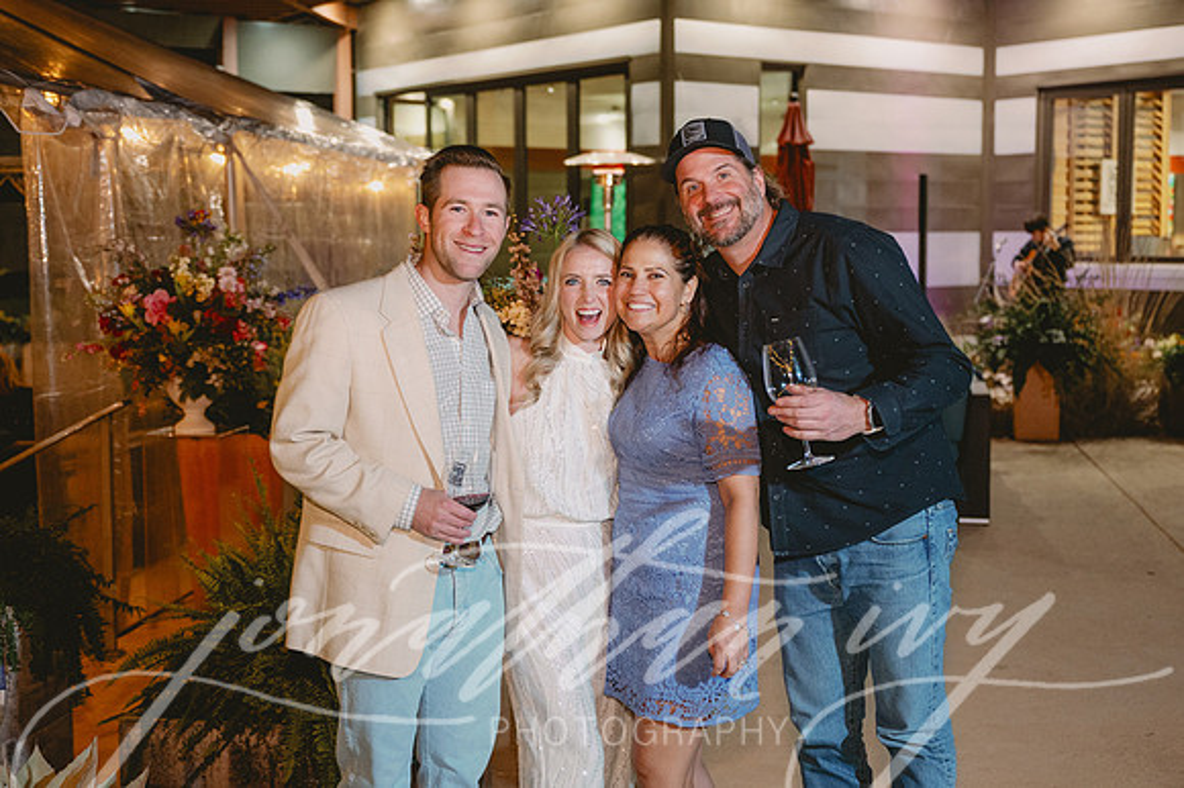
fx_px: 1761
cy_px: 366
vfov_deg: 25.2
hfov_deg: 37.2
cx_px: 592
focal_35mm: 54
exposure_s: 1/80
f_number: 2.8
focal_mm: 46
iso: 2000
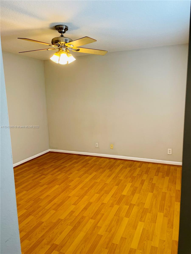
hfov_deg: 53.1
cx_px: 96
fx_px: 191
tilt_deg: -8.9
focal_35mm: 26
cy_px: 127
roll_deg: +1.5
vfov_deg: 67.3
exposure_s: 1/120
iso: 64
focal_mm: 4.2
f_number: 1.6
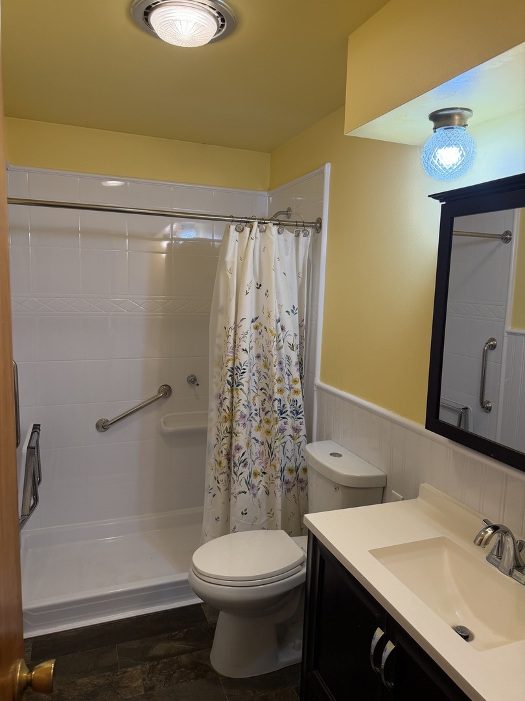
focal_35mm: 24
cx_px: 262
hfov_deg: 56.8
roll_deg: -1.6
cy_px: 350
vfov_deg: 71.6
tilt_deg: -7.2
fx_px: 485
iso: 160
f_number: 1.78
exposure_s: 1/120
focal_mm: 6.76
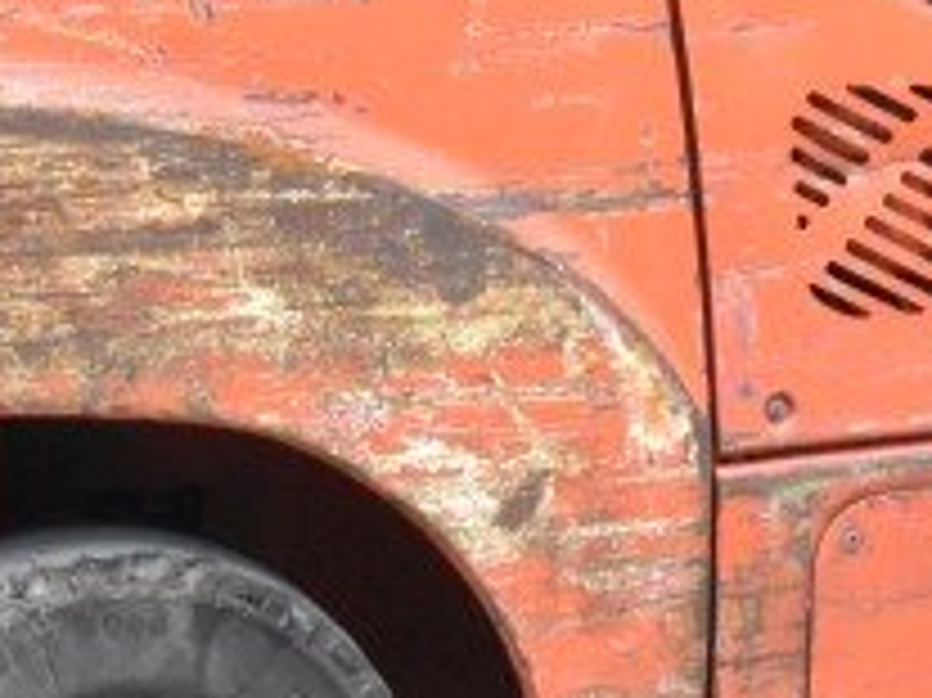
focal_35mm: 184
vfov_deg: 7.8
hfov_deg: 10.6
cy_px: -500
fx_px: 4951
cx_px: 1036
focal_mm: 22
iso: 1600
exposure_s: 1/25
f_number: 4.5
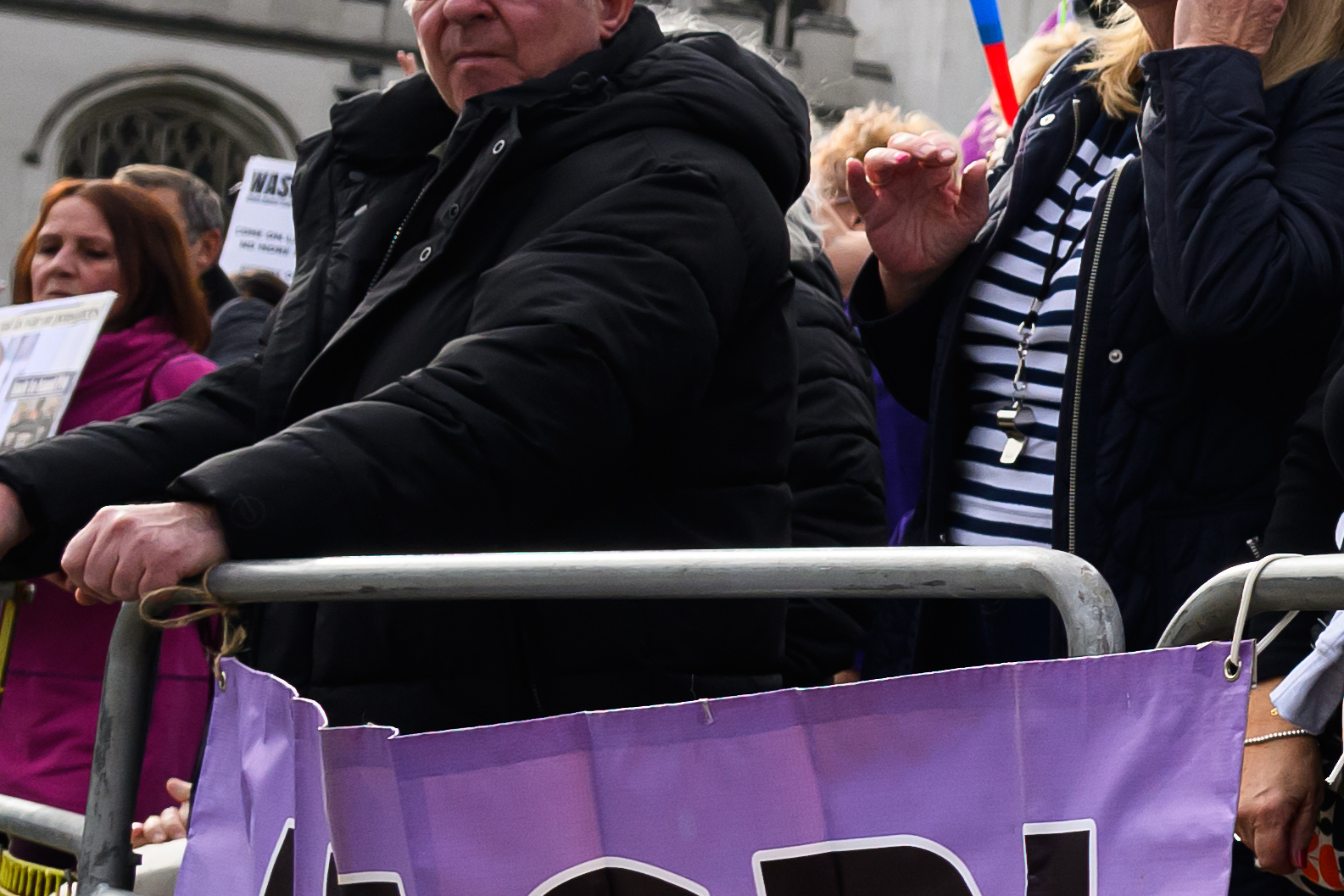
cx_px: 2822
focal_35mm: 125
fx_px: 4667
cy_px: 153
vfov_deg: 10.9
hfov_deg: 13.6
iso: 640
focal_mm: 24
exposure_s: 1/2000
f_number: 4
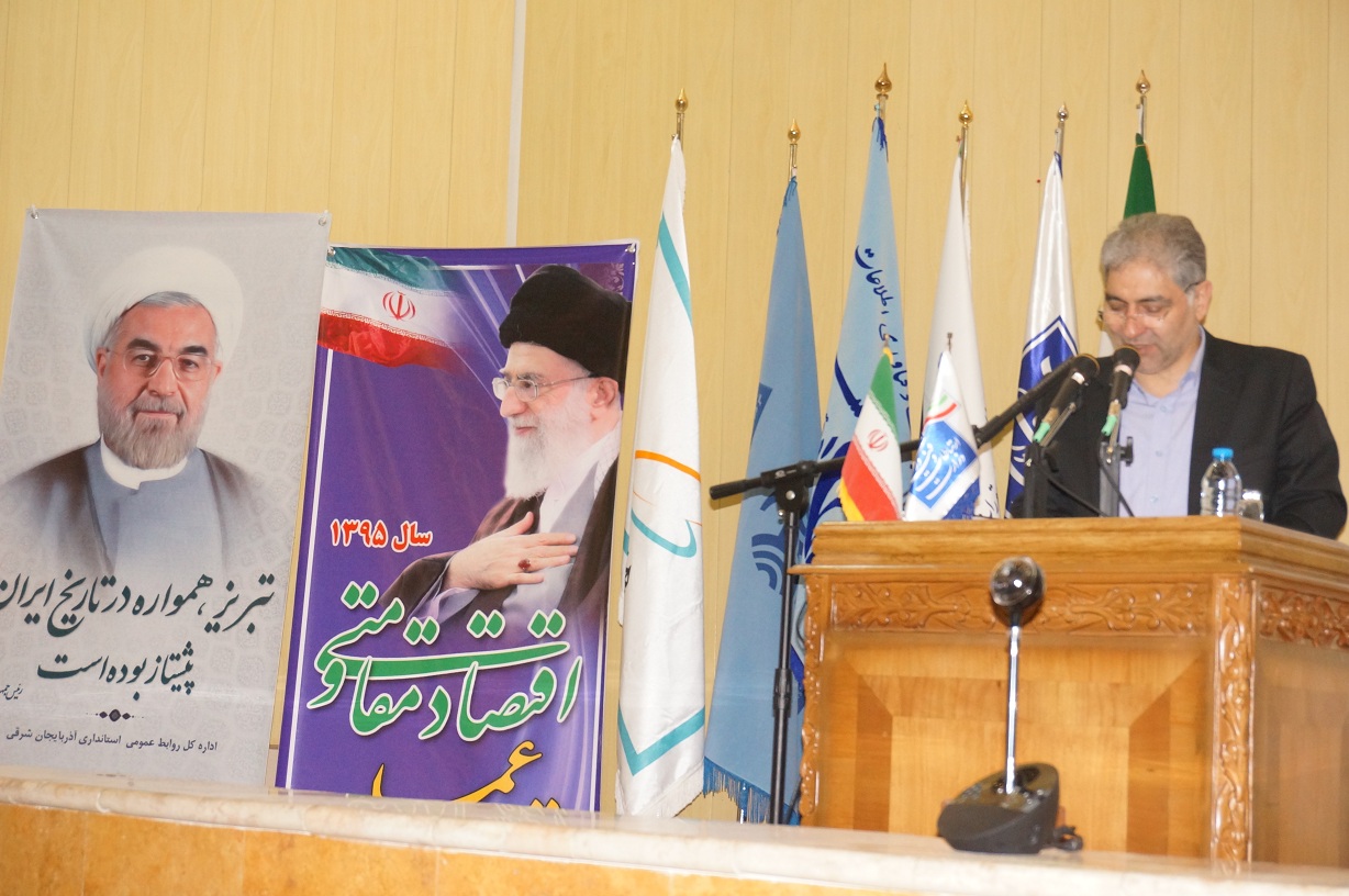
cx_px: 674
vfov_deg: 22.0
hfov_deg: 32.7
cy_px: 448
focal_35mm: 62
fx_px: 2302
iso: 2500
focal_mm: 41
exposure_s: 1/100
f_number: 5.6
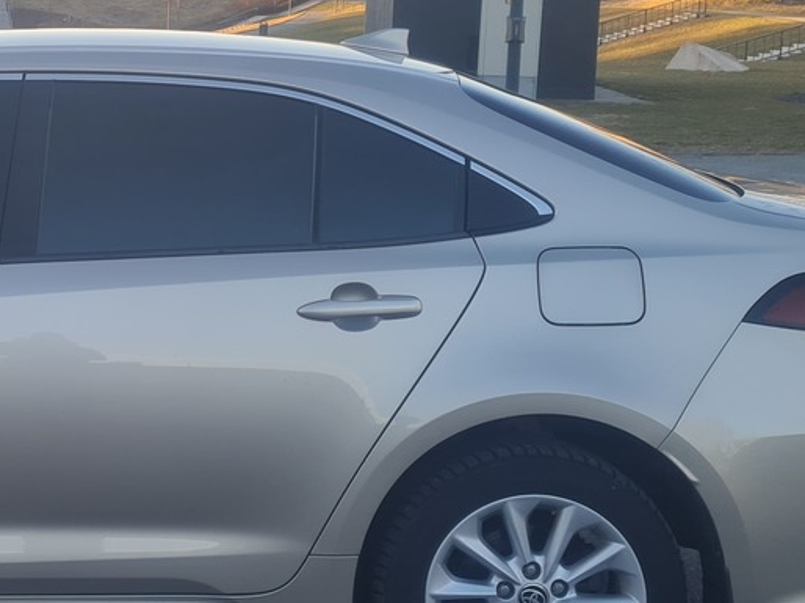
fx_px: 1883
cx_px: -80
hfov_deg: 22.7
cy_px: 168
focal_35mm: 81
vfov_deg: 18.1
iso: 50
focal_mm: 5.4
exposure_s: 1/218
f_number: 1.8
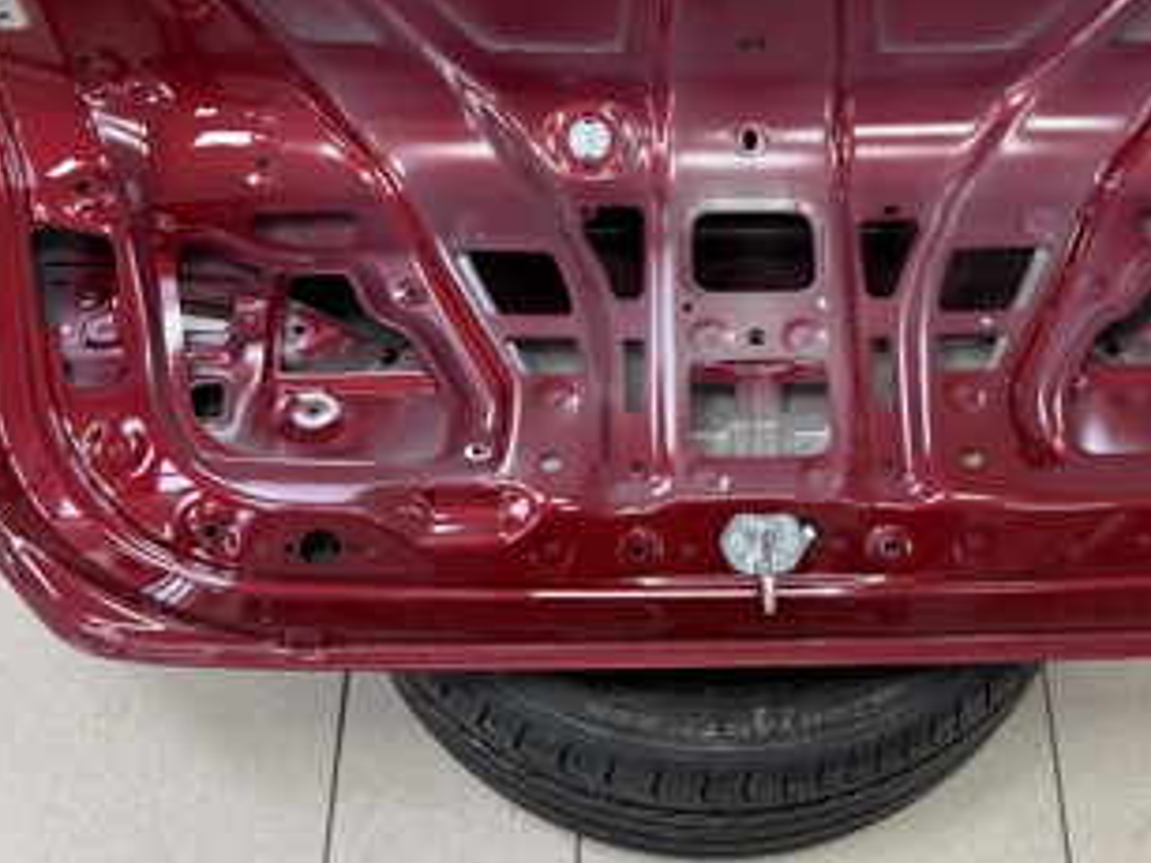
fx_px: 1662
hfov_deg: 37.9
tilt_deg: -56.9
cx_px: 735
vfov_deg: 28.9
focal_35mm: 50
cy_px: 293
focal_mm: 6.76
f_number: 1.78
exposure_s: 1/50
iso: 200
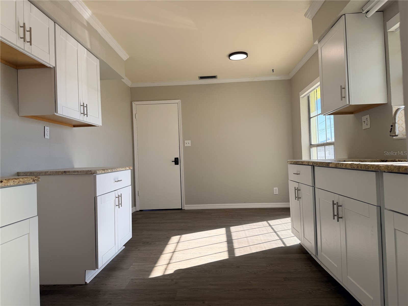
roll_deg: +2.5
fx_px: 283
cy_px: 153
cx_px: 204
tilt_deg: +0.9
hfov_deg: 71.6
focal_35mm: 24
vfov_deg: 56.8
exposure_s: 1/262
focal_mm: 6.76
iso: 80
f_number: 1.78
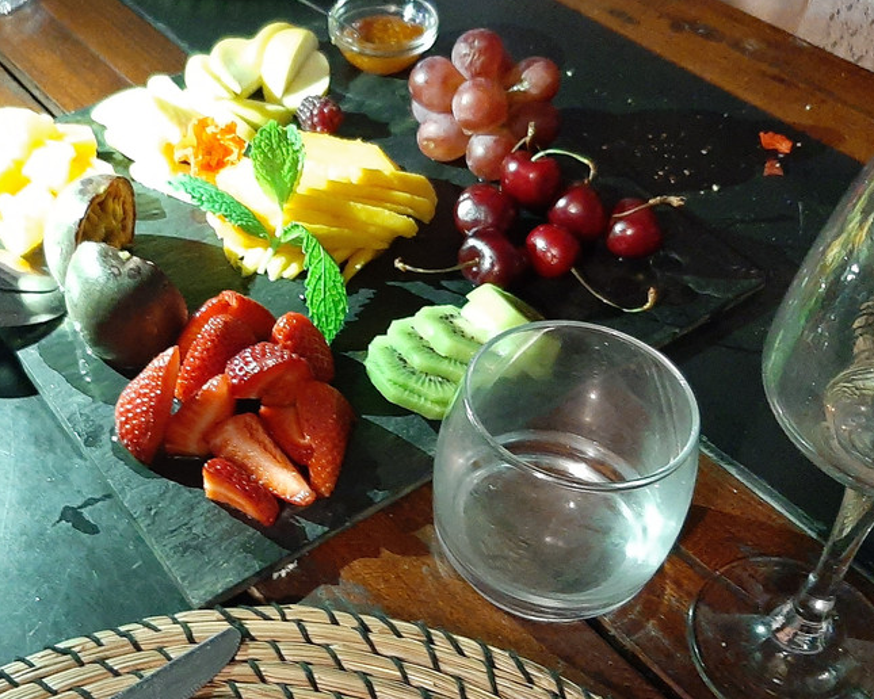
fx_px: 1086
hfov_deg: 43.1
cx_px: 273
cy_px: 331
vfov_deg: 35.7
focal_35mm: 42
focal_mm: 3.93
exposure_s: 1/10
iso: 400
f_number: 1.7
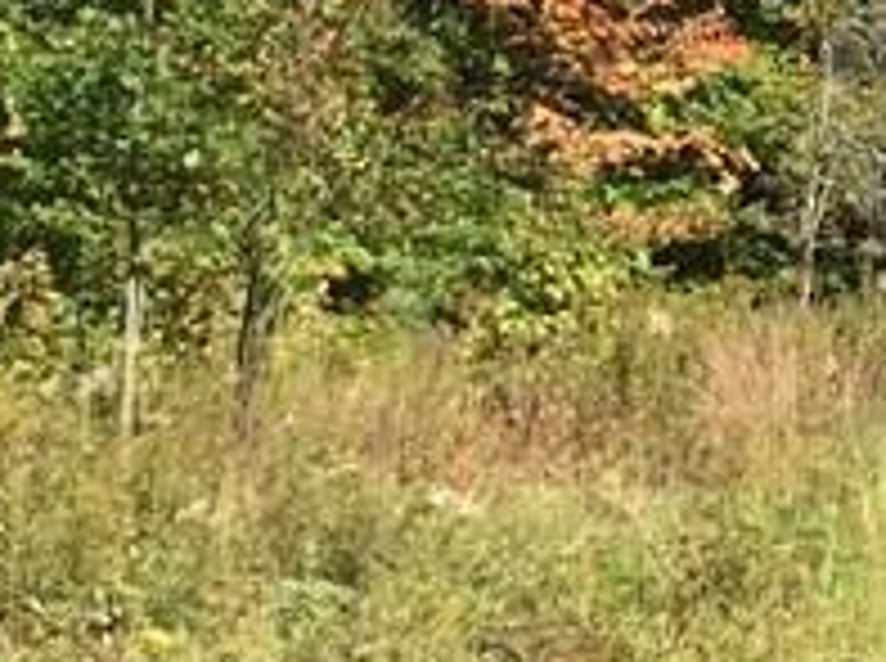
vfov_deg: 9.8
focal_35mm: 151
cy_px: 77
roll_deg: -0.3
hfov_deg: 12.7
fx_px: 3858
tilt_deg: +2.1
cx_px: 1156
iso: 32
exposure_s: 1/989
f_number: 2.2
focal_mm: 4.15
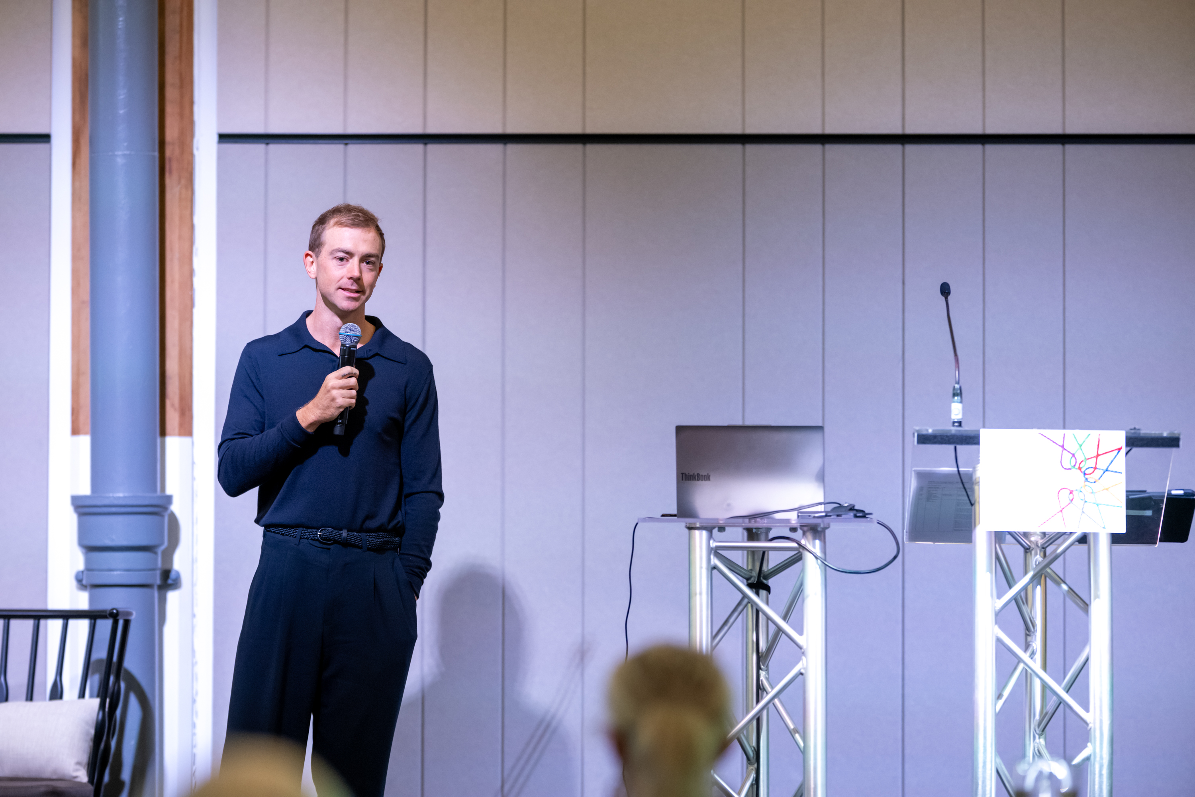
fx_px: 4481
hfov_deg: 15.2
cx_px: 598
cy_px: 398
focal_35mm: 135
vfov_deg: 10.2
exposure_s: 1/320
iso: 2500
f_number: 1.8
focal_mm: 135
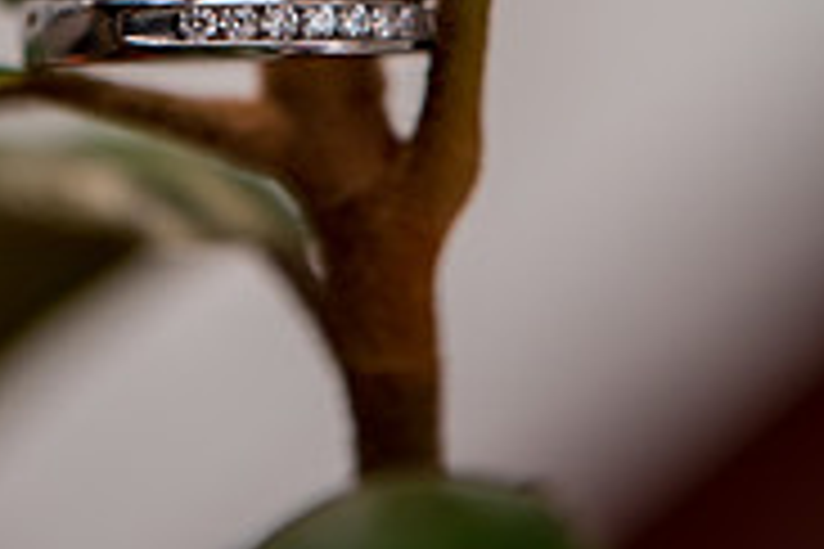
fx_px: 3937
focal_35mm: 172
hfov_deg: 11.9
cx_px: 194
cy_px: -414
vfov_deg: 7.7
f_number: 4.5
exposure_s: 1/160
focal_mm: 70
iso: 1000
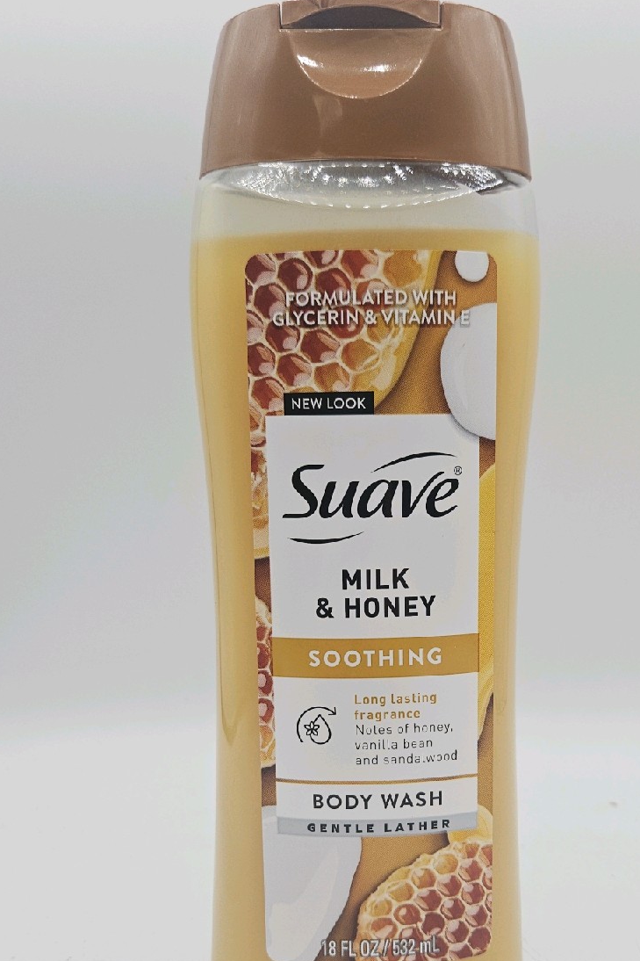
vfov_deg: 53.8
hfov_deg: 37.7
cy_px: 600
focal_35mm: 35
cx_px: 390
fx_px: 934
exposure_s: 1/435
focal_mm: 5.4
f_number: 1.8
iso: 25
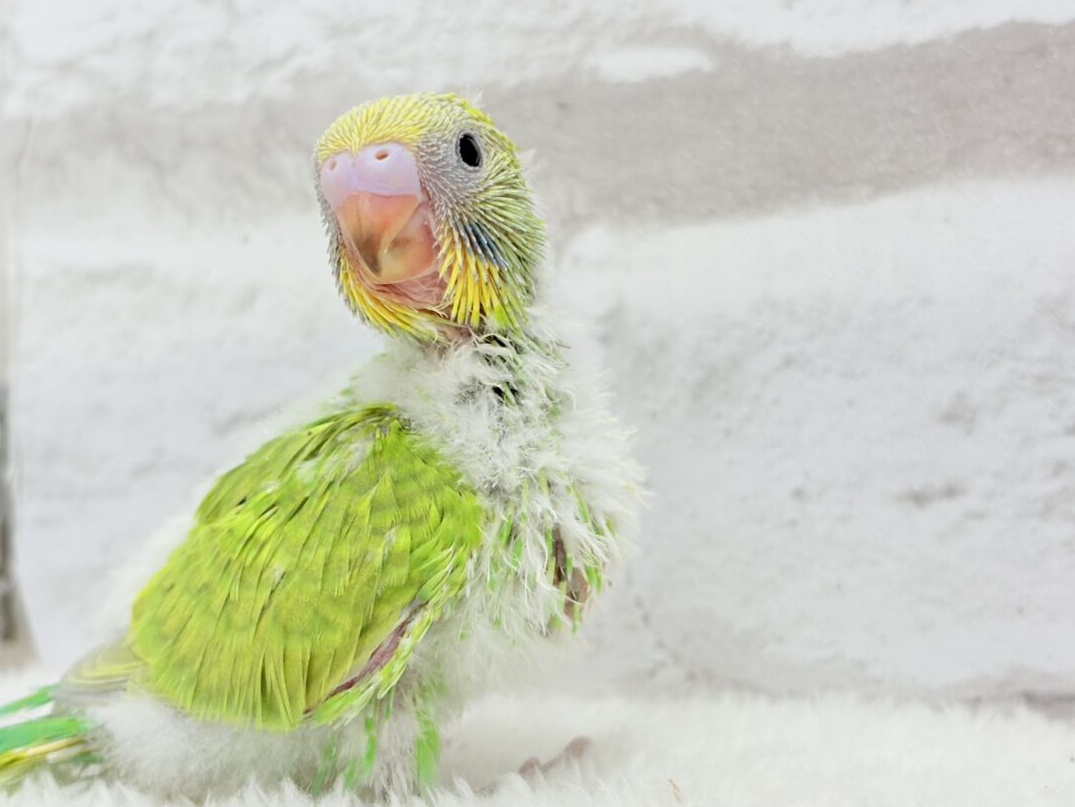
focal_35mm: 58
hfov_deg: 33.2
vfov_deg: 25.2
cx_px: 484
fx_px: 1801
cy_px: 422
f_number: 1.6
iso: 64
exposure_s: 1/100
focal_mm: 5.96
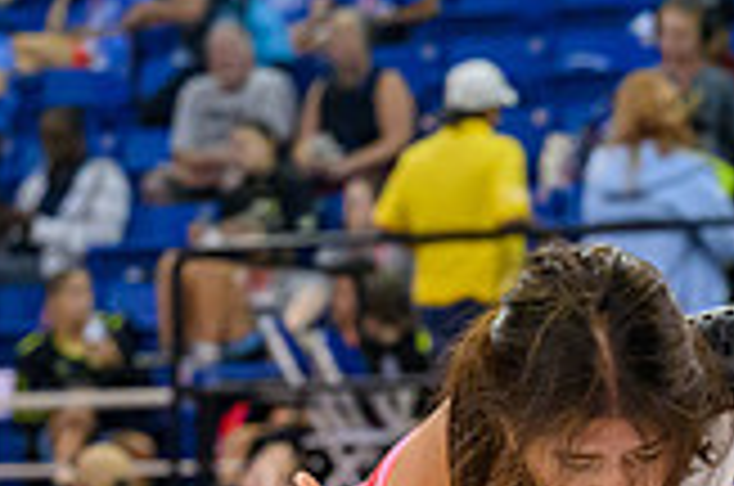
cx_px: 491
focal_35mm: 364
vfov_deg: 3.7
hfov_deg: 5.7
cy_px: 830
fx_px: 7407
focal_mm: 102
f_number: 5.6
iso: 7200
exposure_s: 1/800
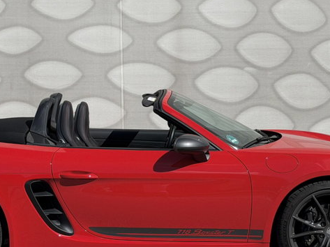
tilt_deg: -4.3
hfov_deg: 18.9
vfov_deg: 14.2
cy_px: 136
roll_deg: +1.2
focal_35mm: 104
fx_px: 991
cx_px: 135
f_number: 1.78
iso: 64
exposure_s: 1/9901
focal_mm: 6.76
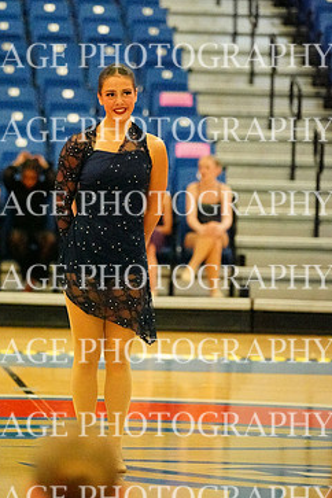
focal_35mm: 240
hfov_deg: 5.7
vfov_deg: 8.6
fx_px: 3320
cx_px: 69
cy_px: 240
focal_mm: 150
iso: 25600
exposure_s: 1/1600
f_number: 2.8
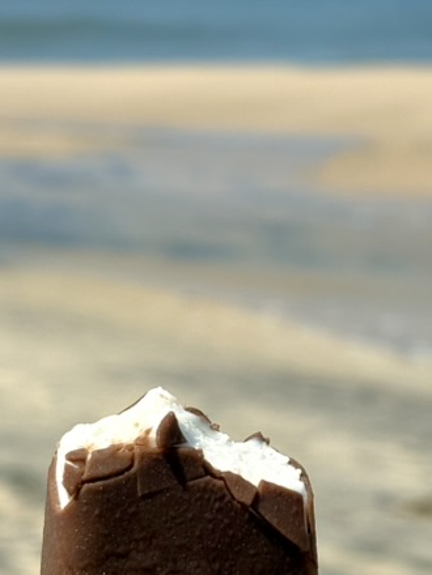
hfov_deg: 12.2
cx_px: 207
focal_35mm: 121
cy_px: 370
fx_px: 2013
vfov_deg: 16.3
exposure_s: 1/4630
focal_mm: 5.96
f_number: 1.6
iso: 32
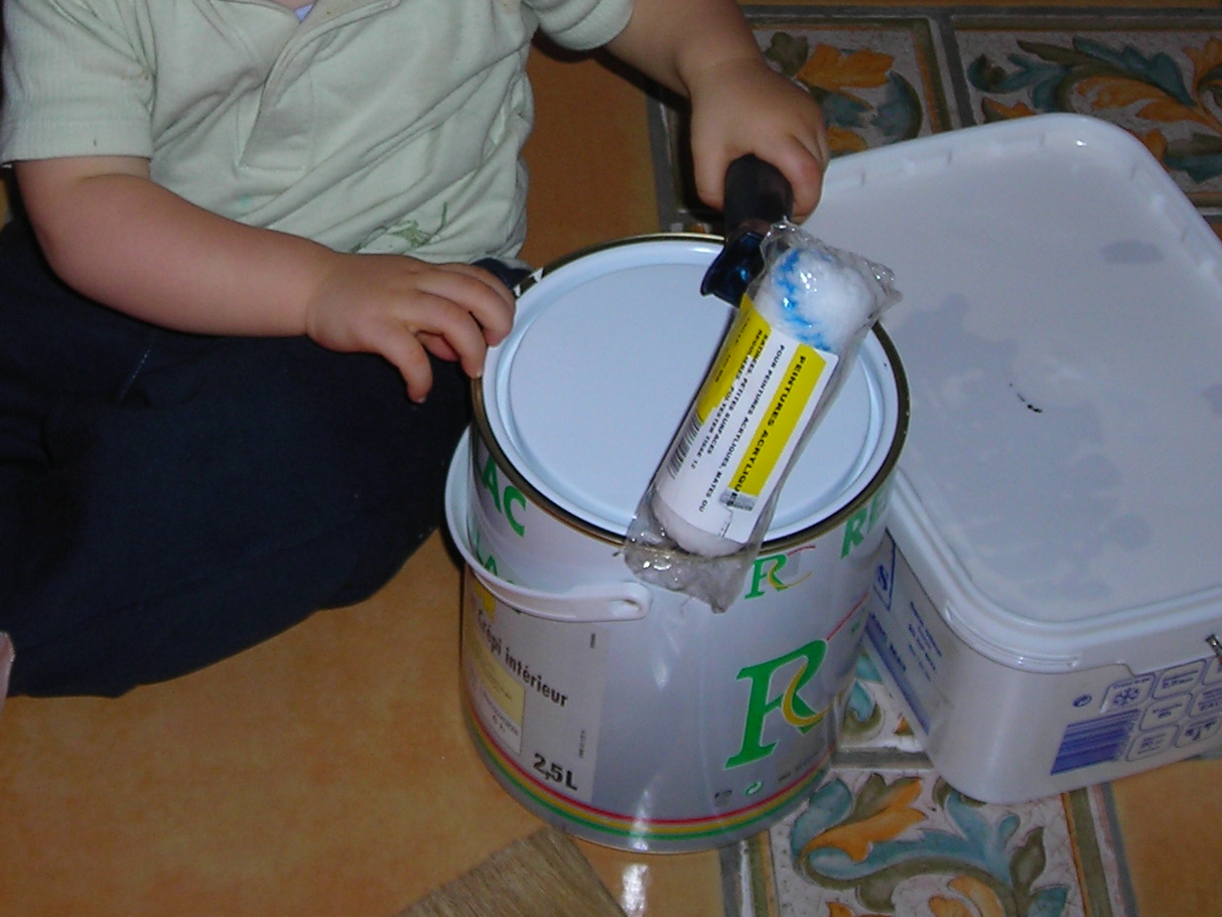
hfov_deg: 24.3
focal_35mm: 80
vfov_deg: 18.1
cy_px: 47
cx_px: 372
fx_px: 2824
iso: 50
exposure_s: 1/60.1
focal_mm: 6.3
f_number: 3.2
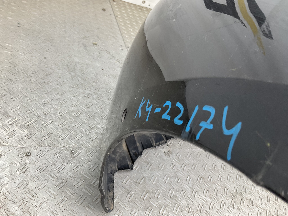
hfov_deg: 61.7
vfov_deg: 48.2
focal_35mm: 29
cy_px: 108
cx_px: 144
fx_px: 241
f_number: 1.8
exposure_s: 1/100
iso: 32
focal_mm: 3
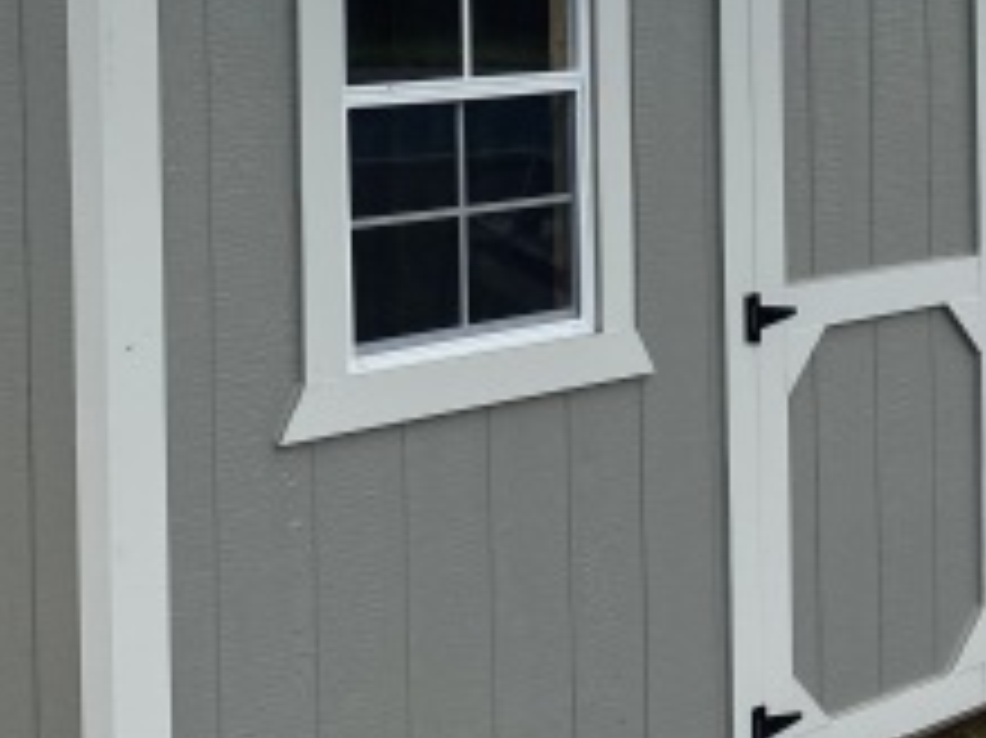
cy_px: 50
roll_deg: +0.5
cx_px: 410
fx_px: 2164
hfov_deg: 25.6
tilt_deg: +0.7
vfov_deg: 19.0
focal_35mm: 76
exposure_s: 1/2688
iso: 32
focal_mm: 4.25
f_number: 1.8
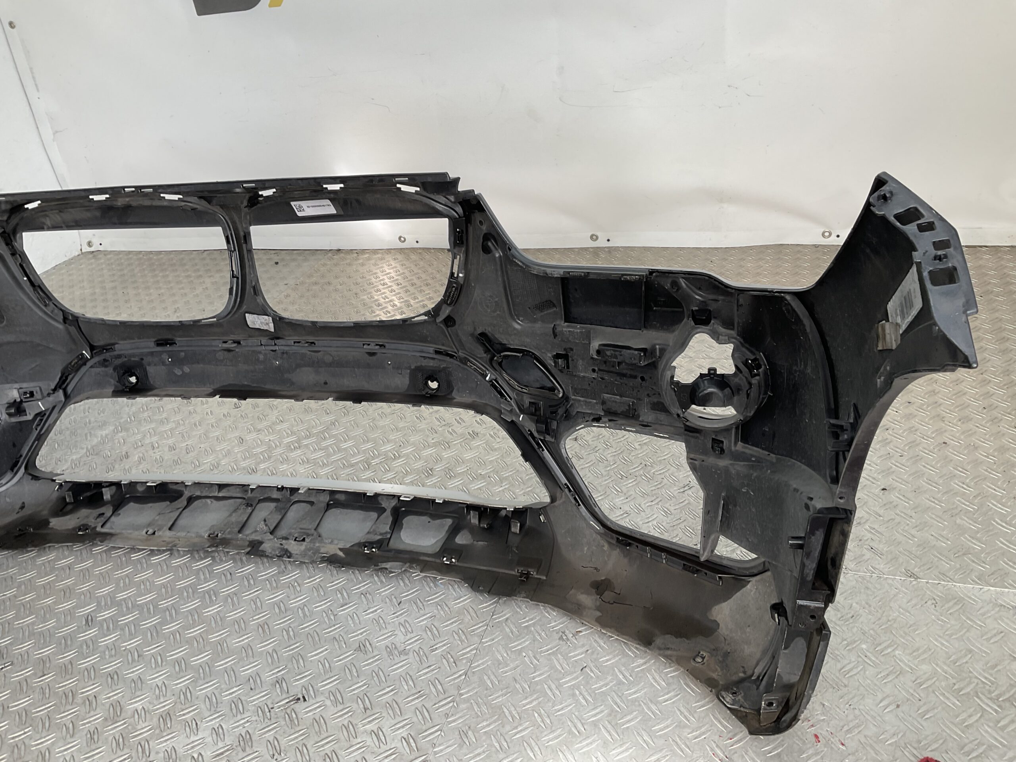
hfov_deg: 61.7
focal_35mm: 29
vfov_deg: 48.2
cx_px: 508
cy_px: 381
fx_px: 851
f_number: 1.8
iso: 16
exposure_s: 1/151
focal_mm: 3
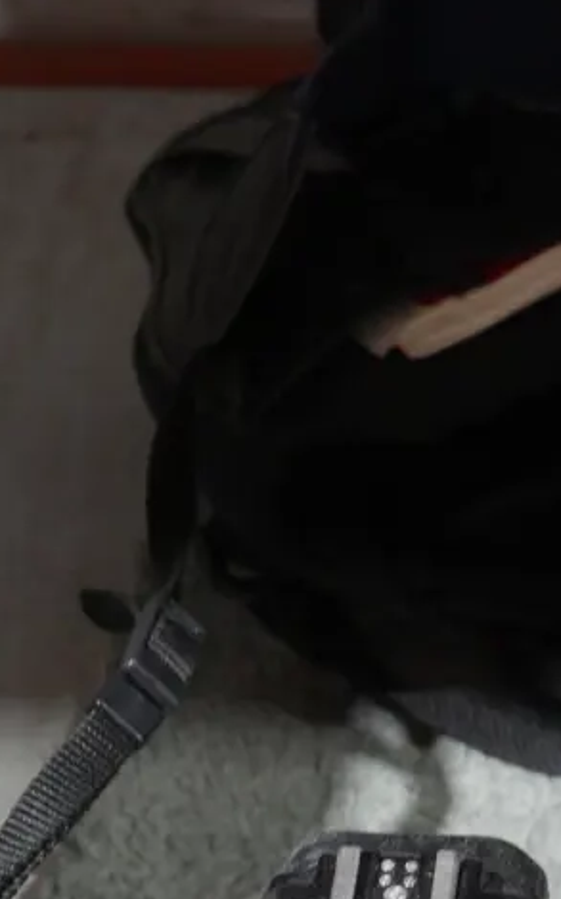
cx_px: 522
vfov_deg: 18.3
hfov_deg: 11.7
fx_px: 2720
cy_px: 910
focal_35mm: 111
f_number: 5.2
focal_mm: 24
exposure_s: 1/60
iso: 2000
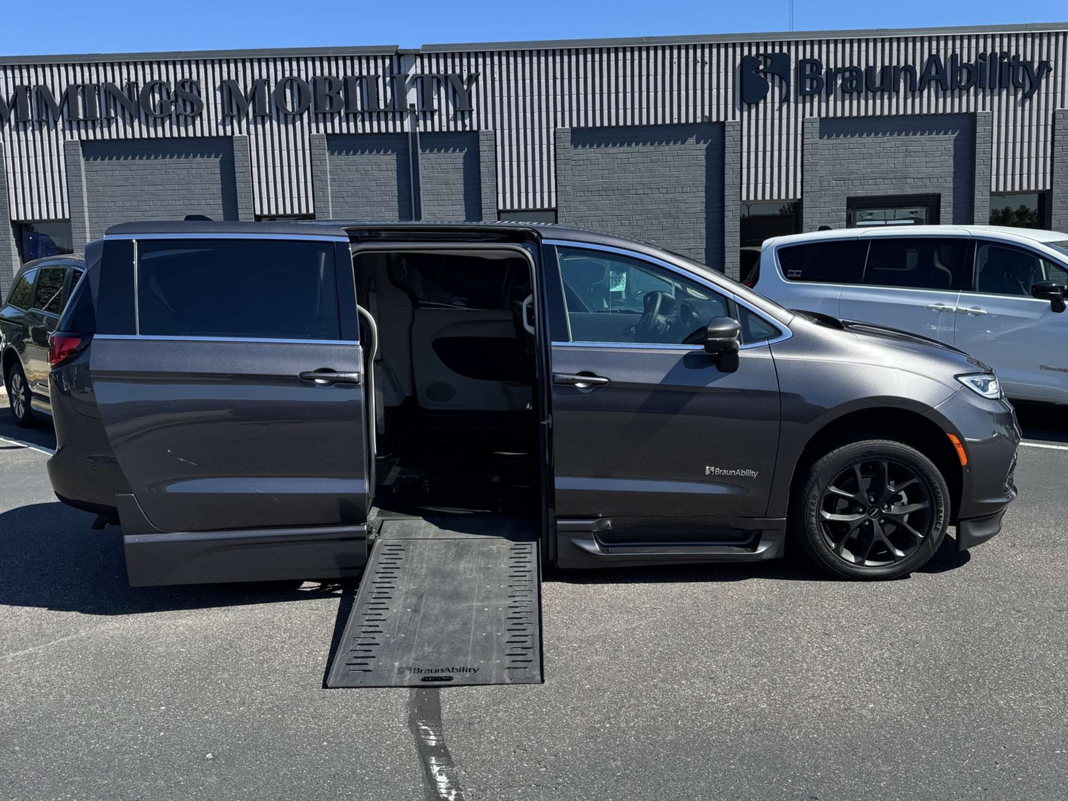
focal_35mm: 24
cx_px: 534
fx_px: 740
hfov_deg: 71.6
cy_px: 400
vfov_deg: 56.8
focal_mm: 6.76
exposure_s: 1/2506
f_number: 1.78
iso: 80
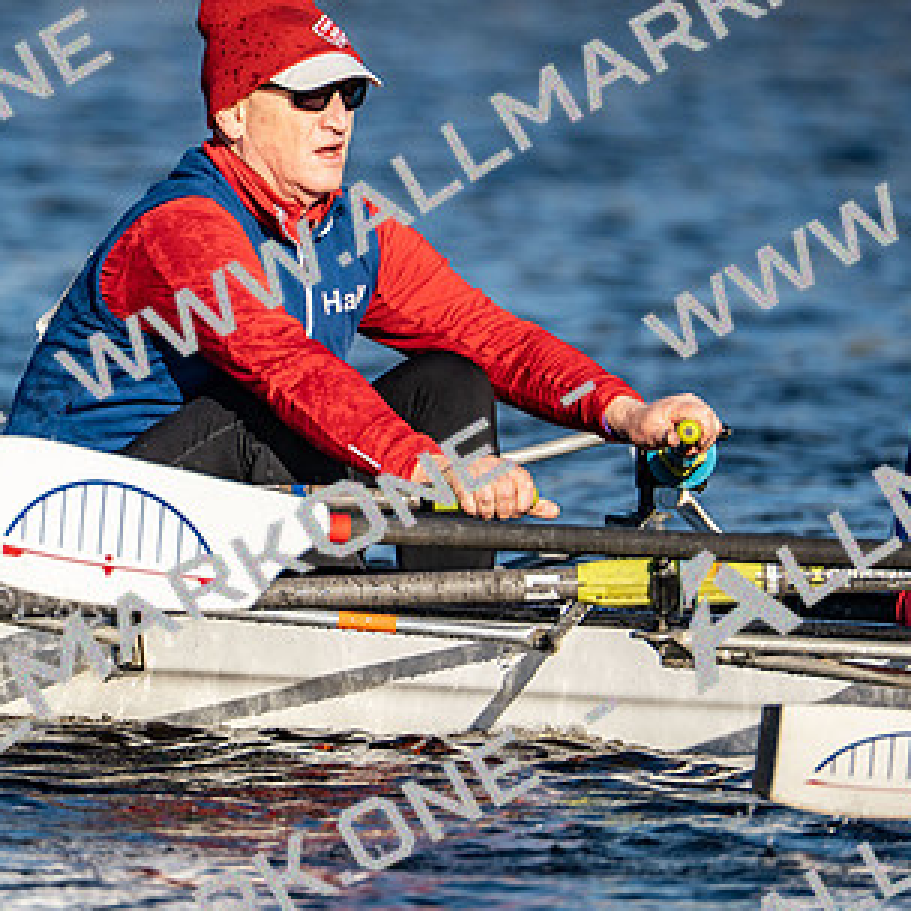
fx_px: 28941
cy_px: 409
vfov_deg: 1.8
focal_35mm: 972
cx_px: 426
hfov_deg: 1.8
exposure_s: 1/2000
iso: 320
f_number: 6.3
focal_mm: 600
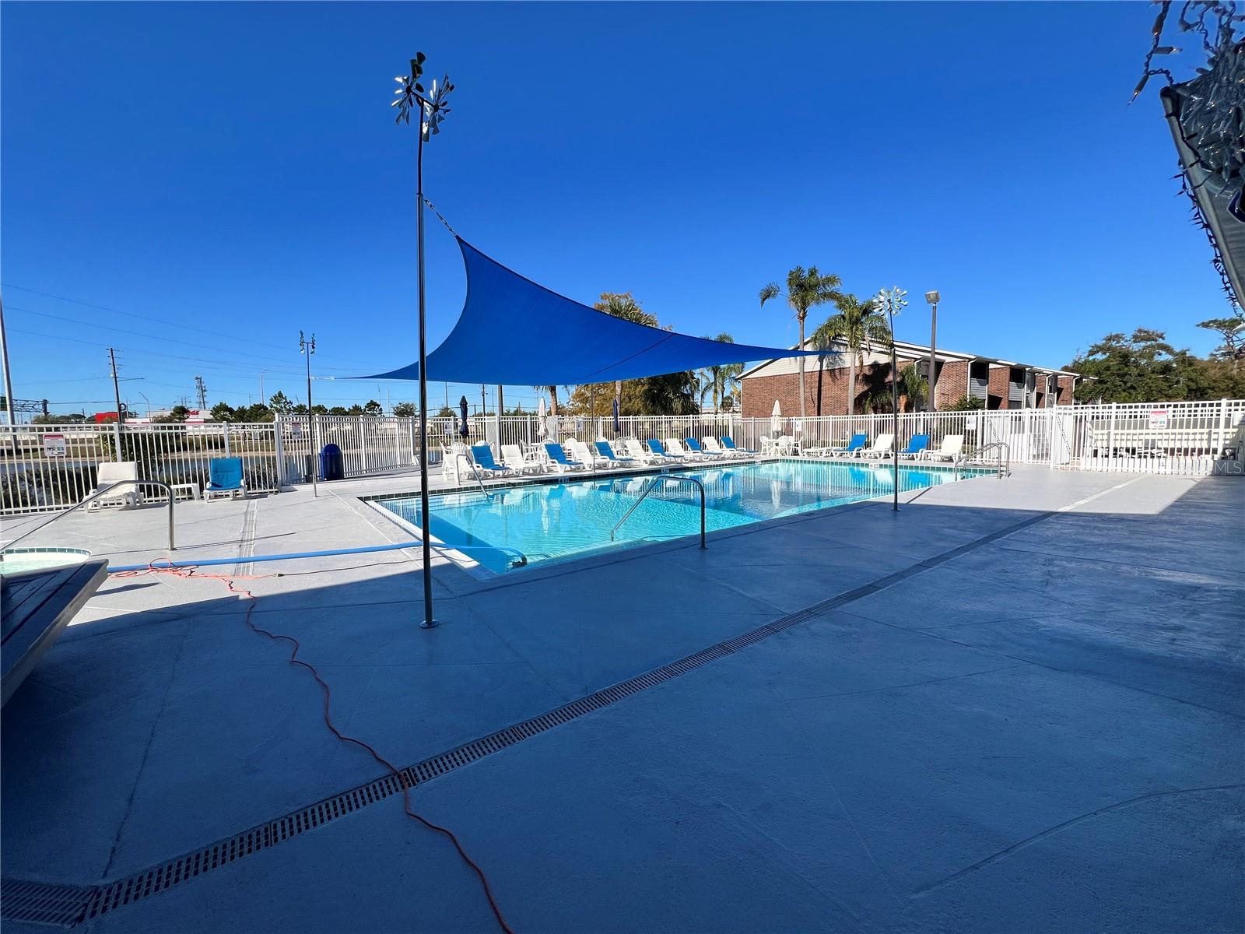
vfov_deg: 89.9
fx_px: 468
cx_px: 622
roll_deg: +1.3
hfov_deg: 106.2
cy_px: 467
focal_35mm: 13
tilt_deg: -5.2
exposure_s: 1/2222
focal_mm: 1.57
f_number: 1.8
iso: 32
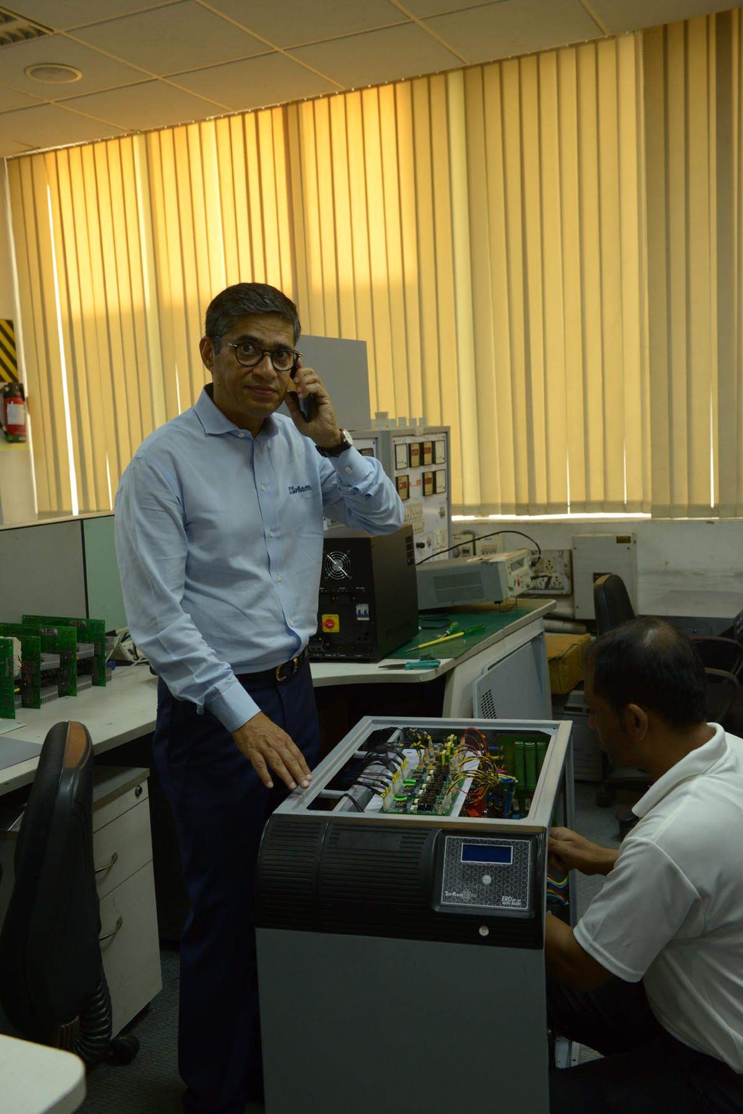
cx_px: 372
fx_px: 1083
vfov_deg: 54.4
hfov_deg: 37.9
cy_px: 557
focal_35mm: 35
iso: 1600
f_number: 5
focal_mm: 35
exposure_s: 1/100
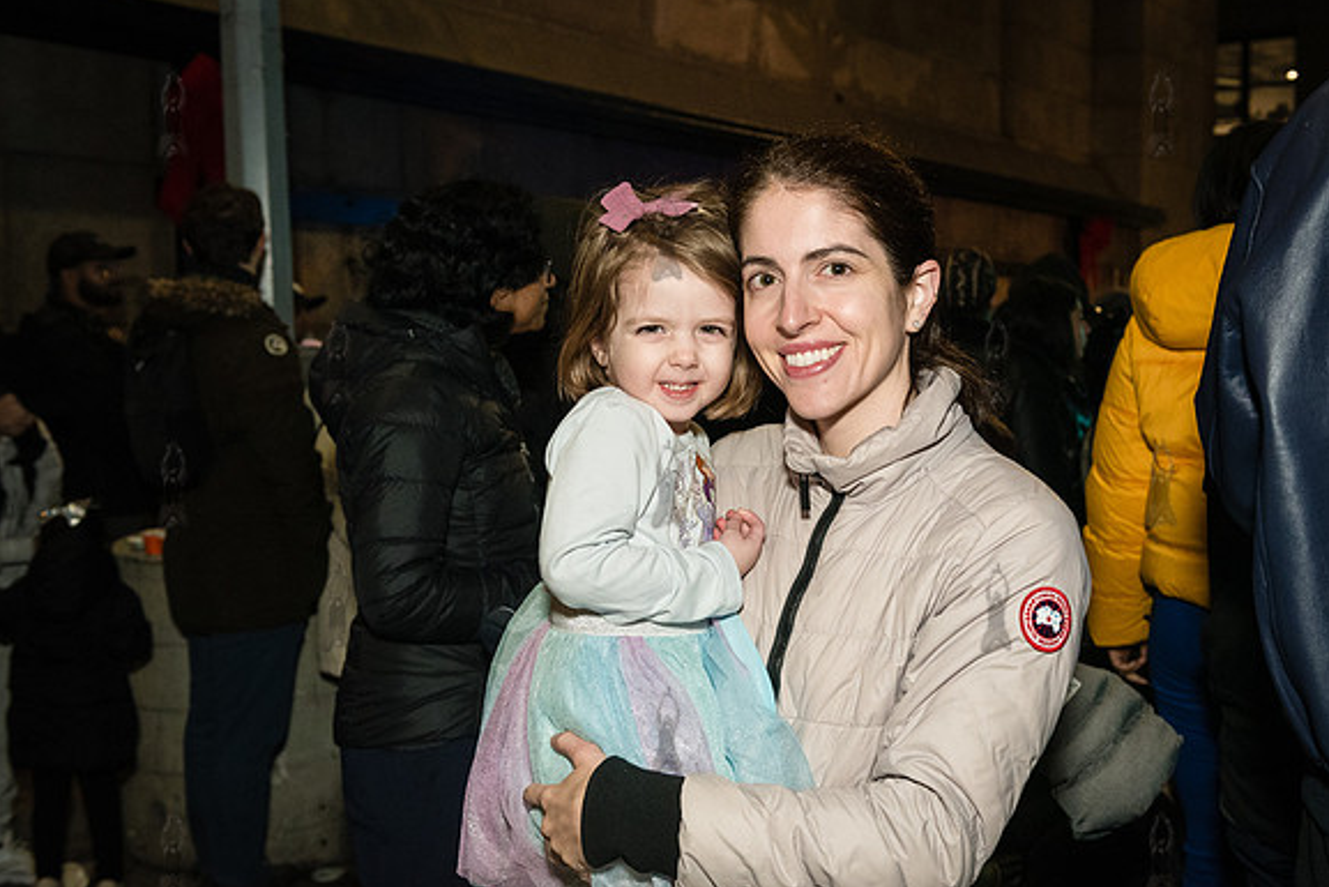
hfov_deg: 44.4
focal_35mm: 44
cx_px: 764
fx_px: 1625
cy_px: 464
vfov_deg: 30.5
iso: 4000
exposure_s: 1/160
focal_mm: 38
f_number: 4.5
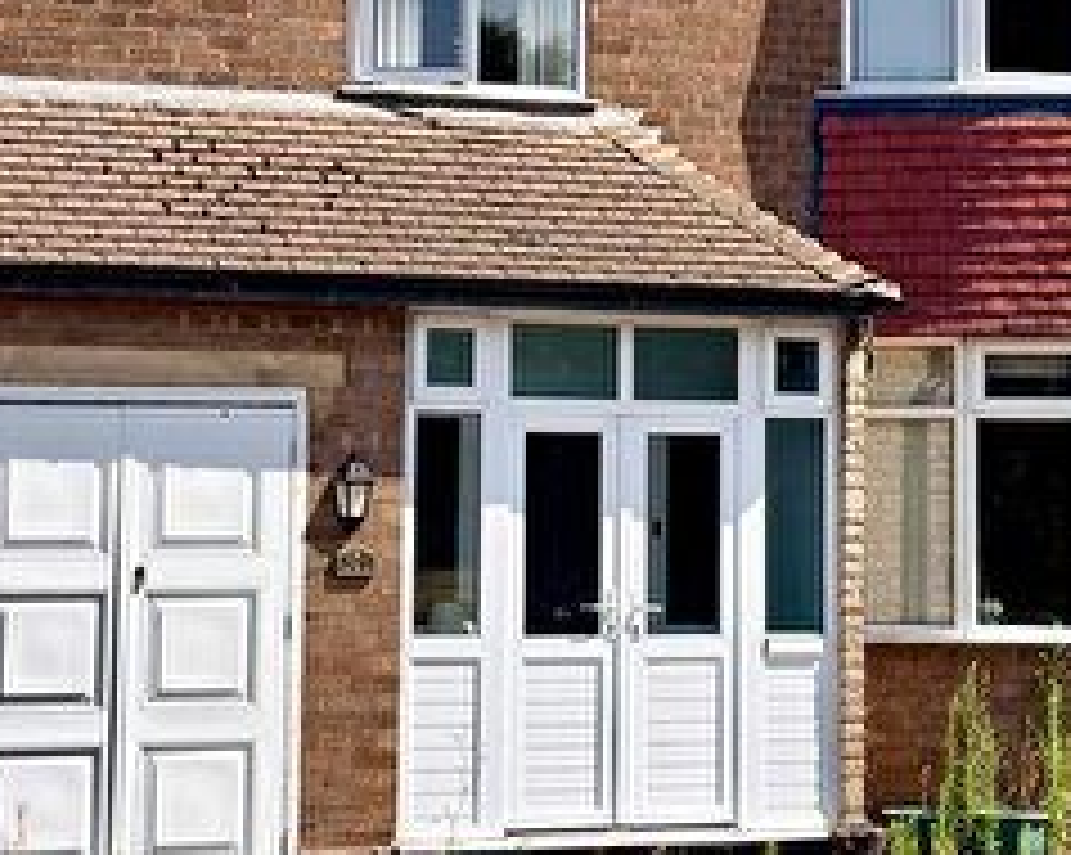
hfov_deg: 16.6
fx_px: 3642
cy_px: 200
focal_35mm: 115
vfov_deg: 13.3
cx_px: 806
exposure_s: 1/4292
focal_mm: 6.76
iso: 64
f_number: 1.78
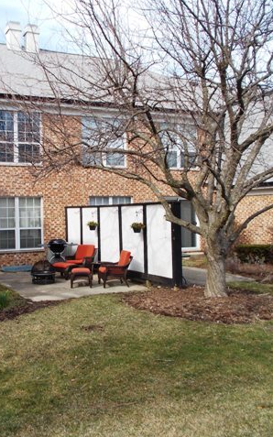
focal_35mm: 37
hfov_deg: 33.6
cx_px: 64
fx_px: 441
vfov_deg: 52.8
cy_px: 218
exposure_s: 1/320
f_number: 3.2
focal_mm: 4.6
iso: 80
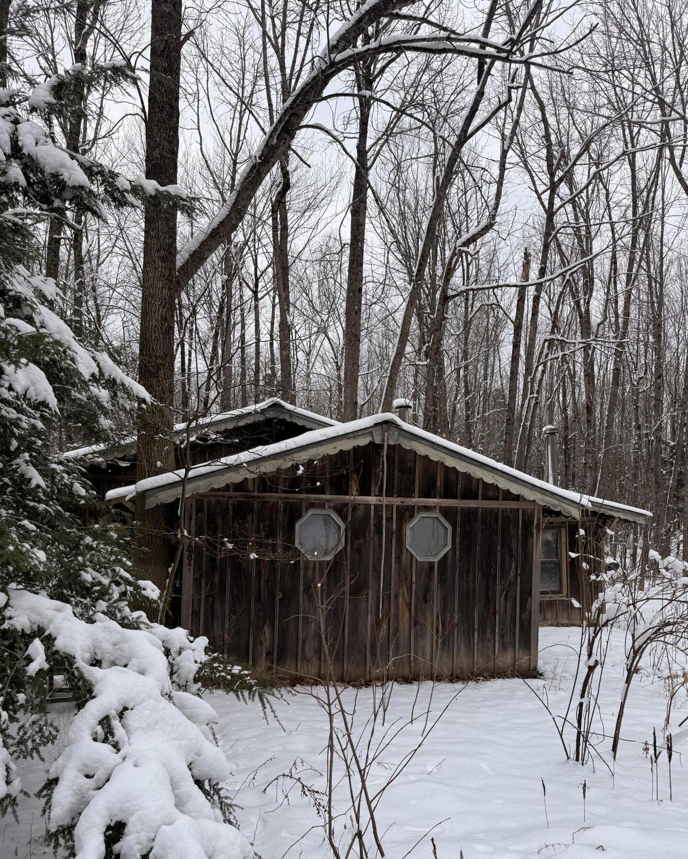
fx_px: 662
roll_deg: -1.7
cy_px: 474
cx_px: 351
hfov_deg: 54.9
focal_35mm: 26
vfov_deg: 65.9
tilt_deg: +1.4
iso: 80
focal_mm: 6.76
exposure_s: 1/2525
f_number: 1.78
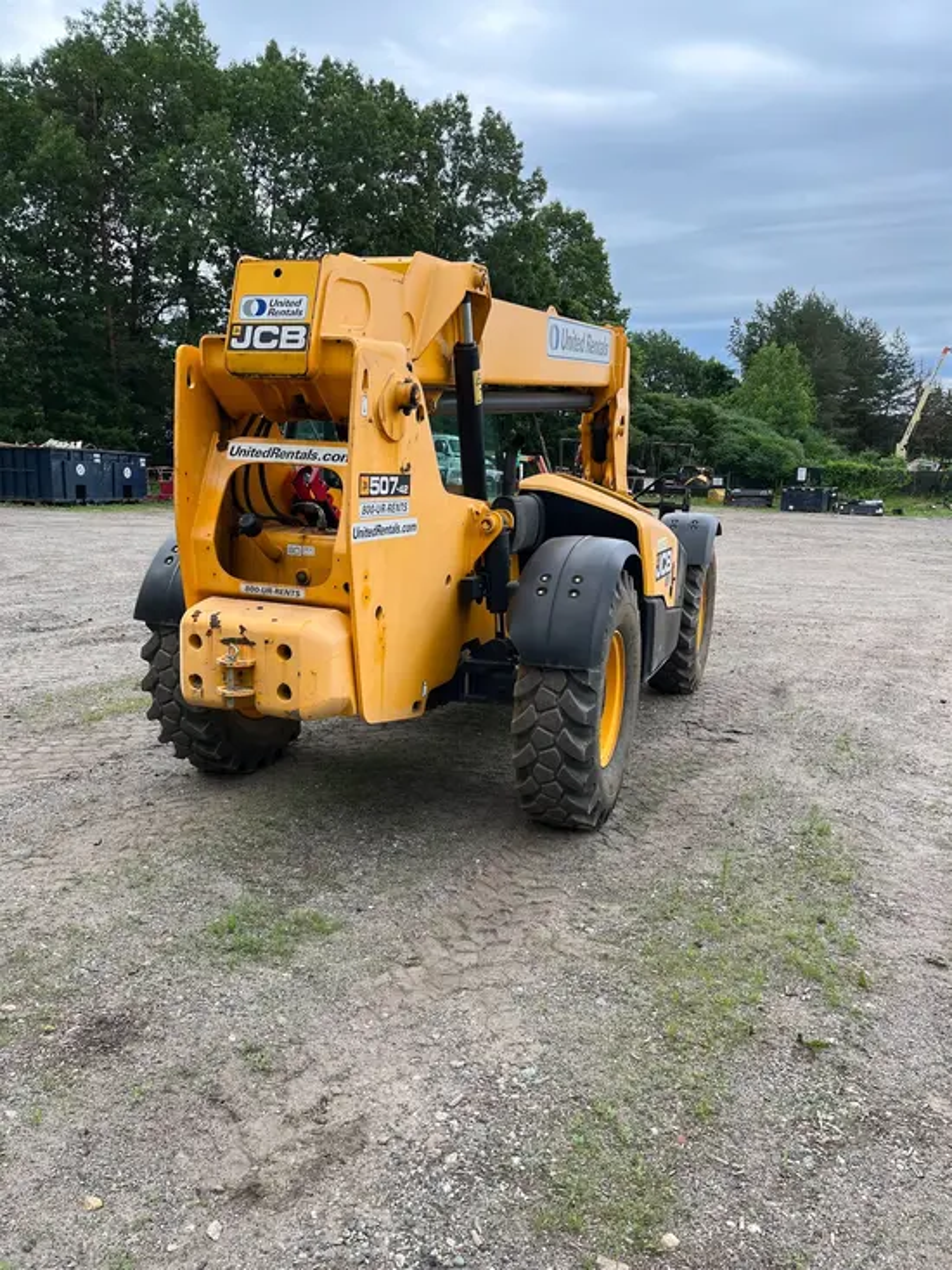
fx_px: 953
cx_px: 476
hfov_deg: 53.1
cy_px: 635
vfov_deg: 67.3
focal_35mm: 26
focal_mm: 5.1
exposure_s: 1/361
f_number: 1.6
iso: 50
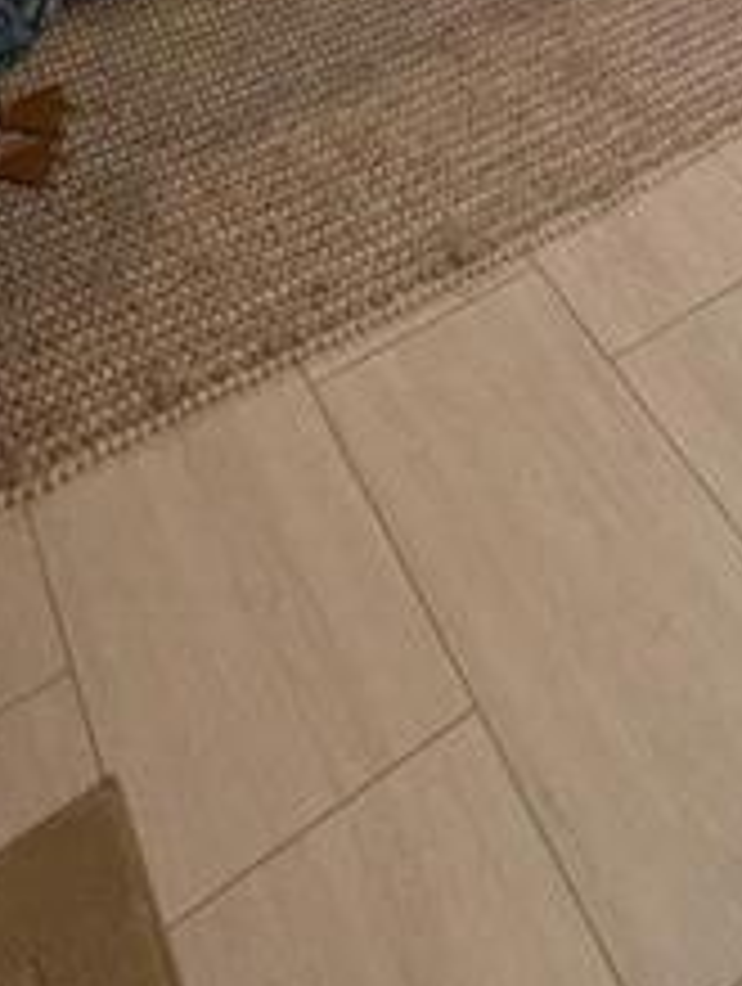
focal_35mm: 49
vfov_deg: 25.8
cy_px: -576
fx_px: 1396
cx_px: 472
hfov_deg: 29.6
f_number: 2.2
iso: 103
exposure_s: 1/60
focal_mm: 1.83
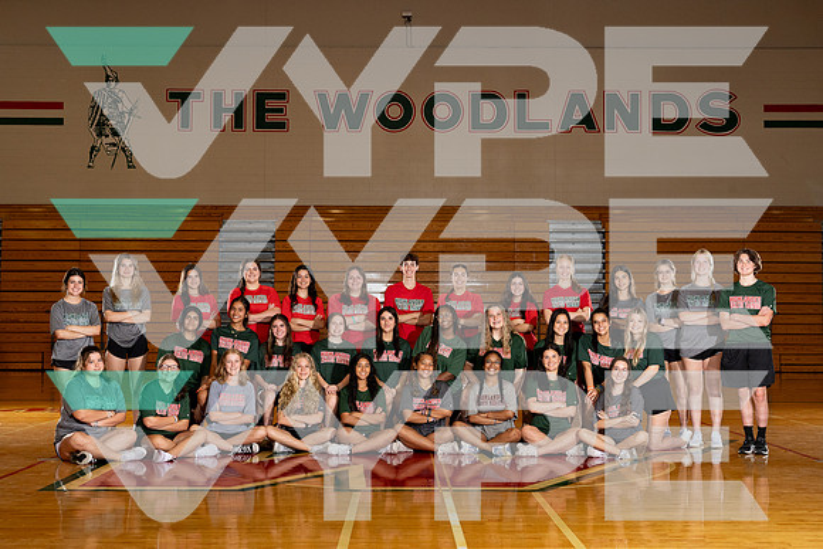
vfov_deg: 25.8
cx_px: 399
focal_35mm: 52
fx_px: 1198
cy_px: 281
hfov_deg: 37.9
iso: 1600
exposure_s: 1/250
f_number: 9
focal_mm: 47
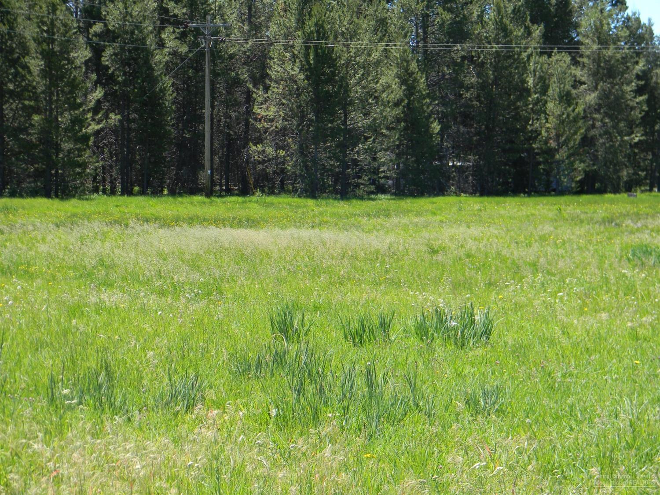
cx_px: 330
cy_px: 248
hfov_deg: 23.6
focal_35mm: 83
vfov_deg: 17.8
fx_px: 1582
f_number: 4.5
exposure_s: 1/204
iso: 80
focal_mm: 15.1
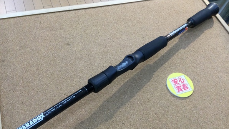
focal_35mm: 34
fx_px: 206
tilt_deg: -57.9
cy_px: 71
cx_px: 115
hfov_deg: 58.0
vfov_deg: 34.6
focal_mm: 3.3
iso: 32
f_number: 2.4
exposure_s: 1/30
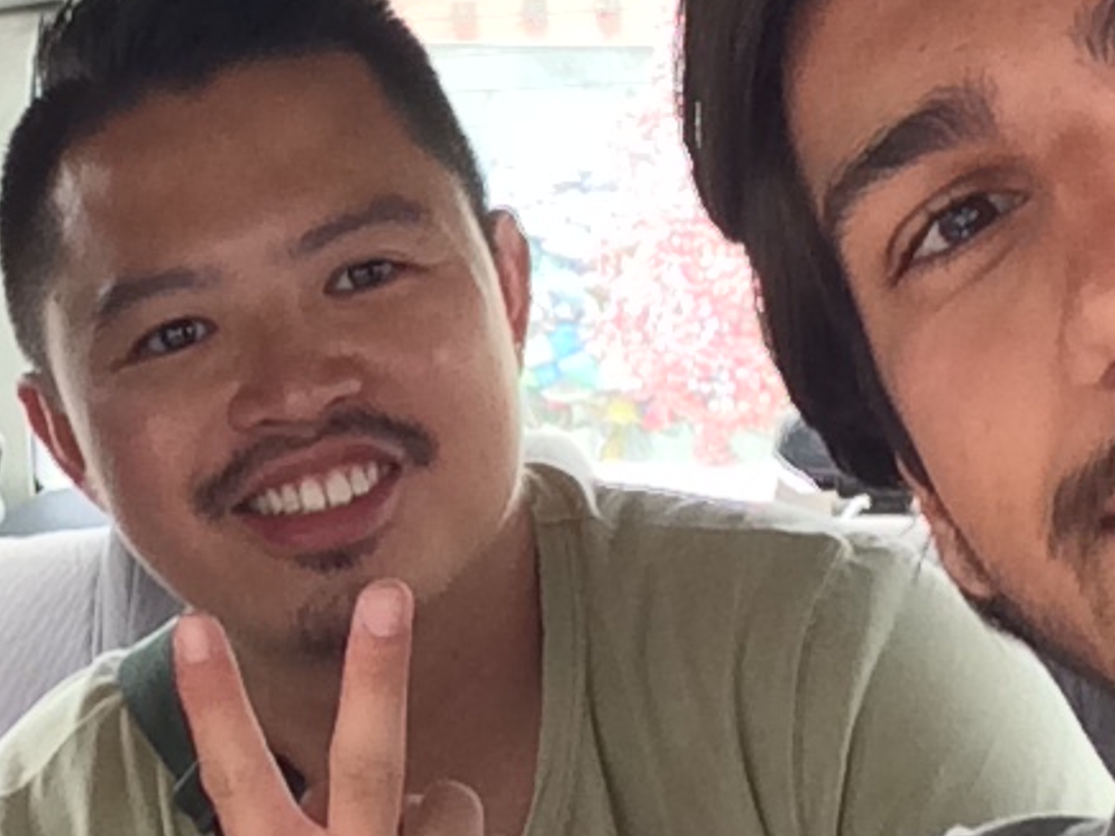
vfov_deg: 16.2
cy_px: 496
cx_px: 263
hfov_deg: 21.3
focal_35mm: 91
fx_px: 2931
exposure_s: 1/100
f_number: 2.4
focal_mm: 2.15
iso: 80
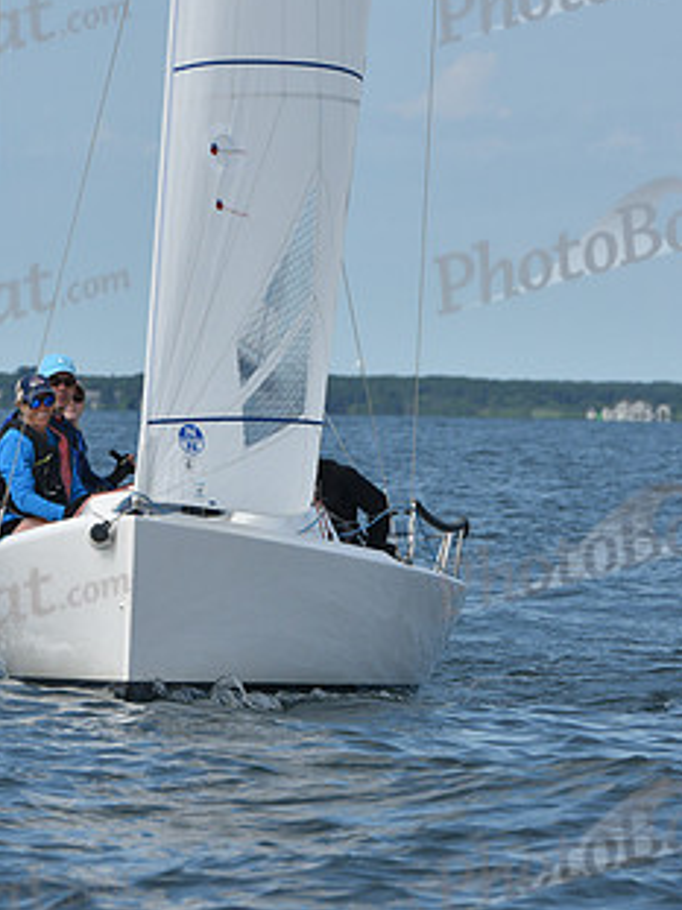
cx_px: 284
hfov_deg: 4.1
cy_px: 432
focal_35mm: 359
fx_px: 9437
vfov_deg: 5.5
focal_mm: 200
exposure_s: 1/1250
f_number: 9
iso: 320
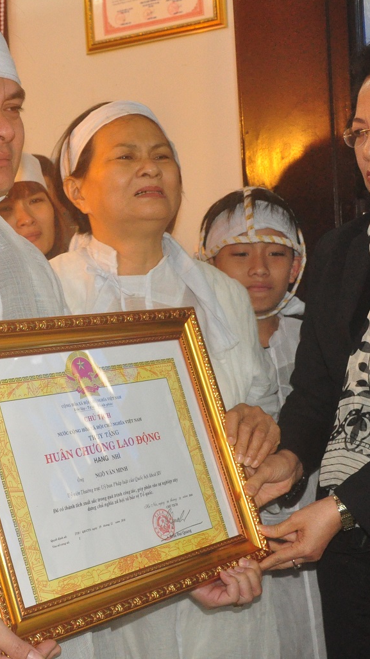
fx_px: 1099
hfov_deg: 19.0
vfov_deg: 33.3
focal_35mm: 63
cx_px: 90
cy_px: 327
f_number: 5
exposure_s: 1/60
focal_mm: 24
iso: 1600
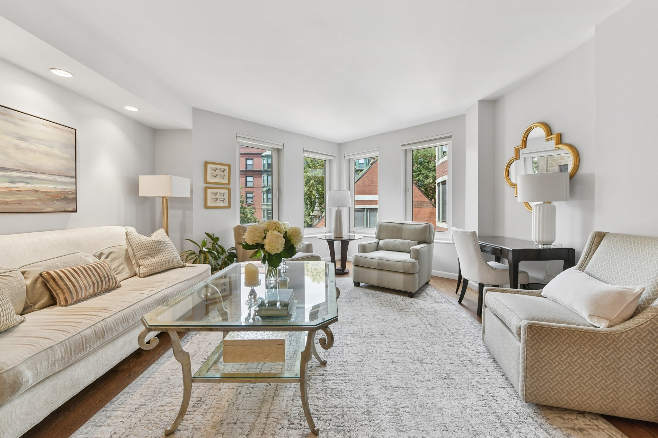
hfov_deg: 104.3
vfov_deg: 81.2
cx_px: 329
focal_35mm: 14
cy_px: 219
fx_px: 256
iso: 640
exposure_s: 1/15
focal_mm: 14
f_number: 9
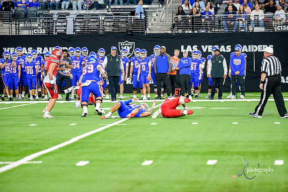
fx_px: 1560
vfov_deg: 7.0
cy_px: 96
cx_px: 144
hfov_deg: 10.5
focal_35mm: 195
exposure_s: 1/400
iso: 1250
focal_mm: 195
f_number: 2.8
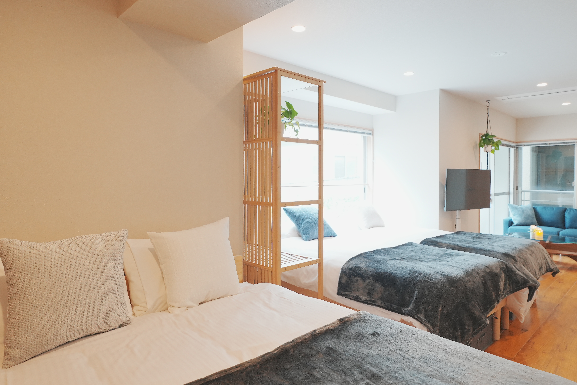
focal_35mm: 23
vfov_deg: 55.1
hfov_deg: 76.1
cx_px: 299
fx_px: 369
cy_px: 178
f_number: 3.5
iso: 1000
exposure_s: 1/125
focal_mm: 16
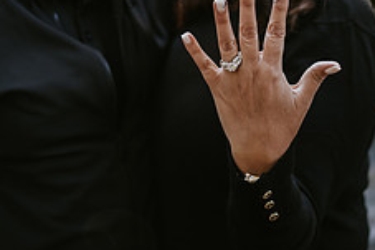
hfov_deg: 18.6
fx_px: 1145
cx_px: 199
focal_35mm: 110
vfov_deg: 12.2
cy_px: -31
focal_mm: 35
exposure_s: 1/800
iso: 400
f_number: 1.8
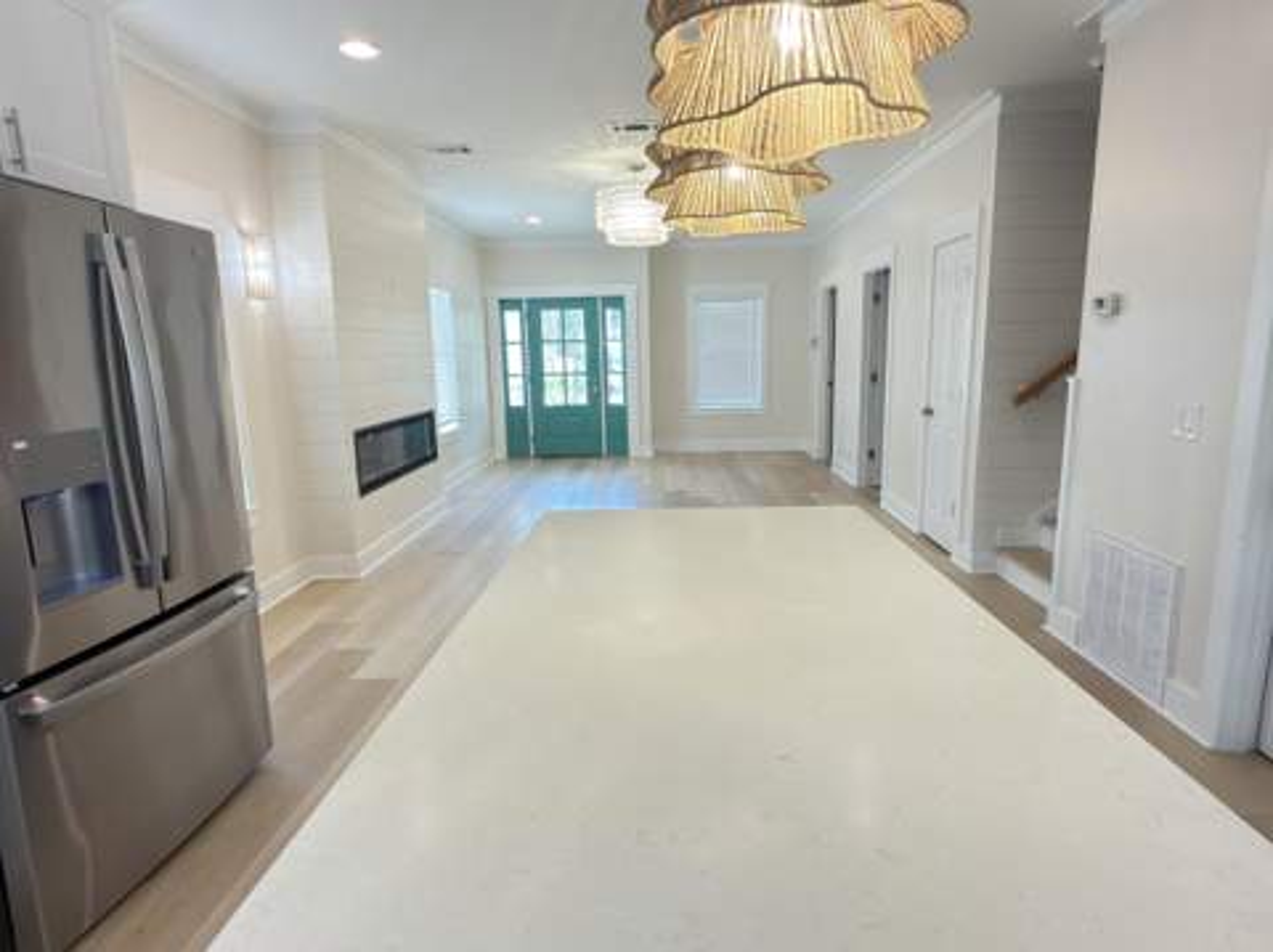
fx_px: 698
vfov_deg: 68.6
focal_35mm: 19
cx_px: 636
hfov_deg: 84.7
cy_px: 476
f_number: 2.2
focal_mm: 2.22
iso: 80
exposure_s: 1/30
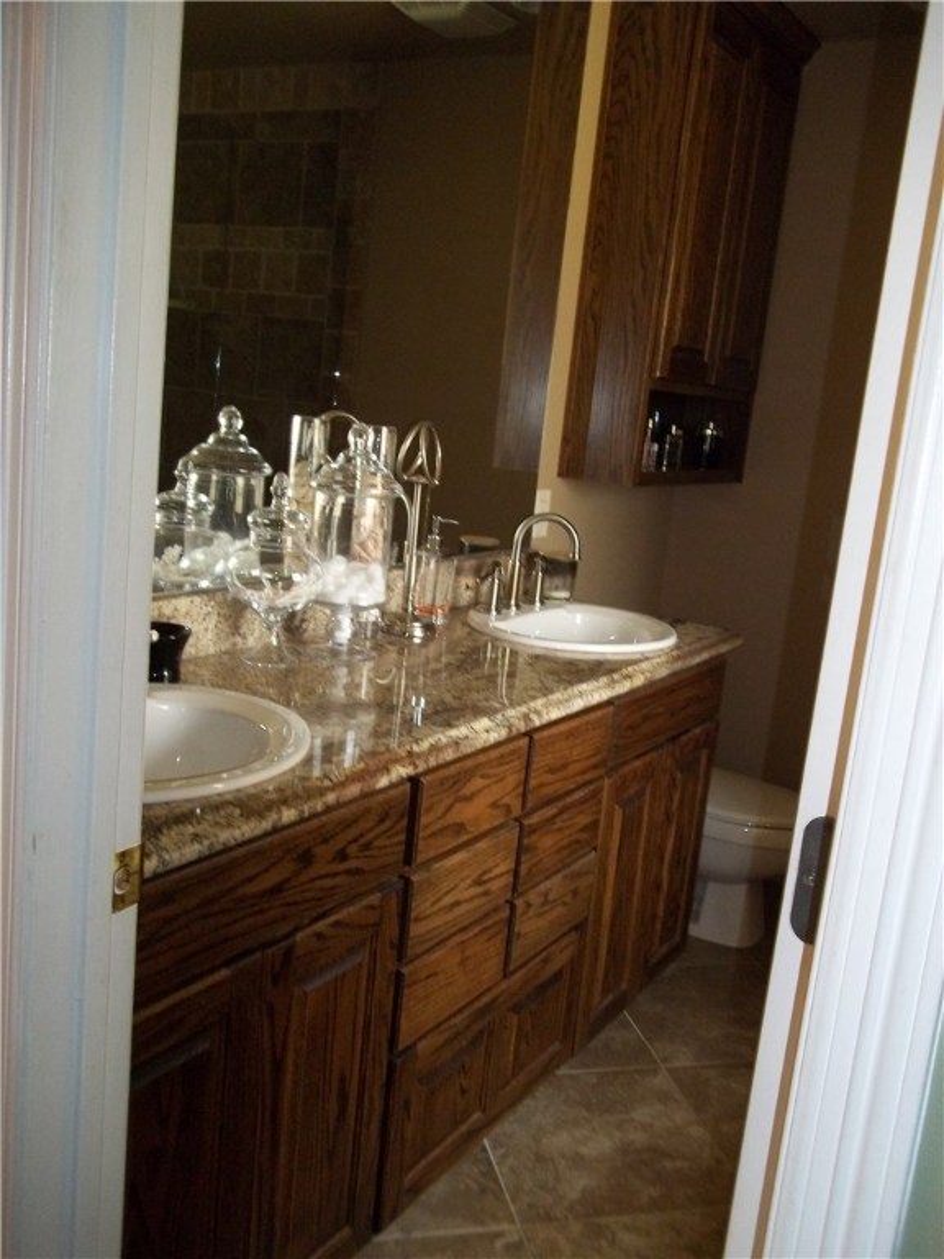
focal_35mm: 32
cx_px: 472
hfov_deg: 44.2
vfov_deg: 56.8
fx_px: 1164
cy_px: 630
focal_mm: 5.7
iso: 160
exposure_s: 1/30
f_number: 2.9
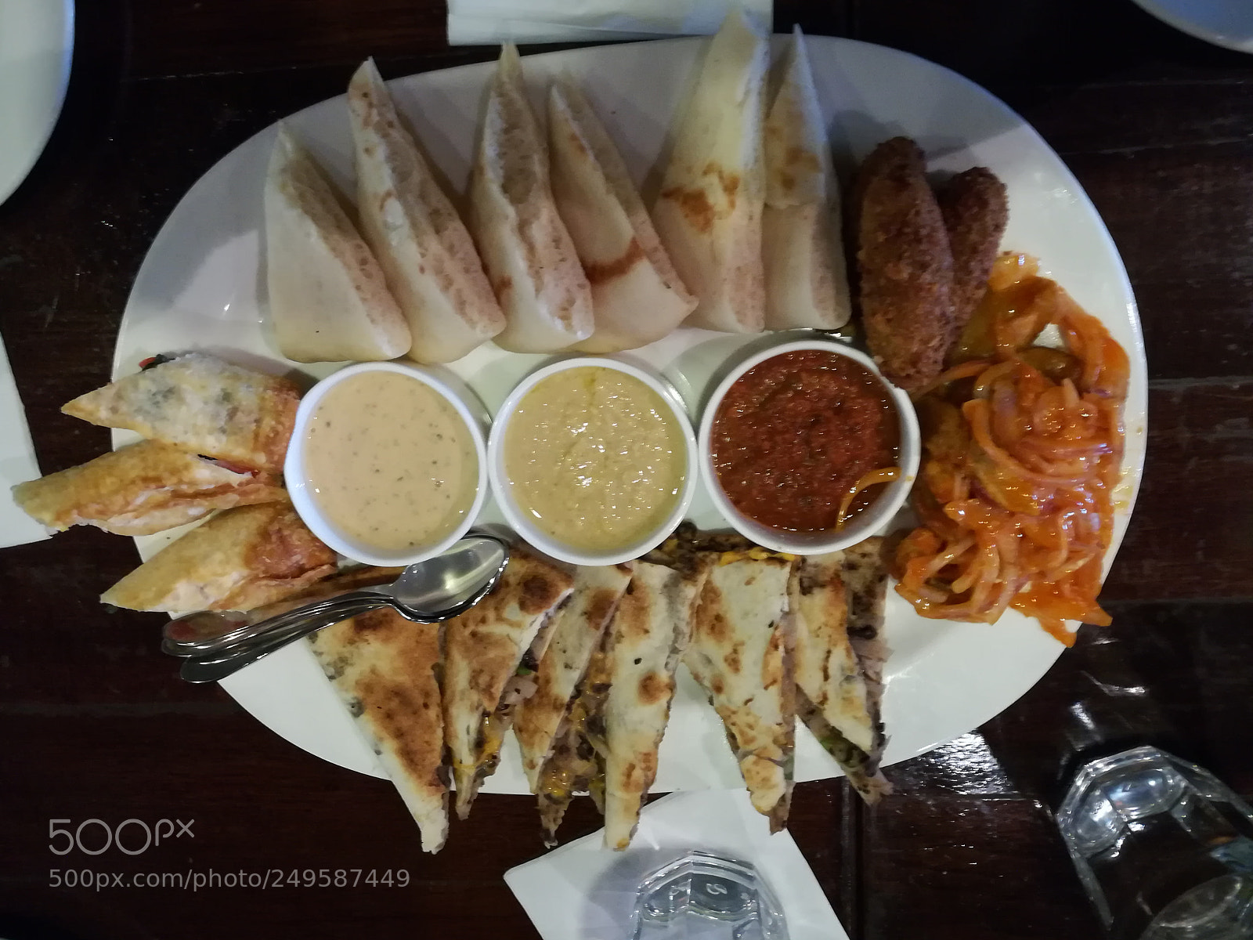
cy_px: 470
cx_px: 626
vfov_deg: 53.1
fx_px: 941
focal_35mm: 26
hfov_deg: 67.3
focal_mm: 3.83
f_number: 2.2
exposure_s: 1/14.3
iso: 800
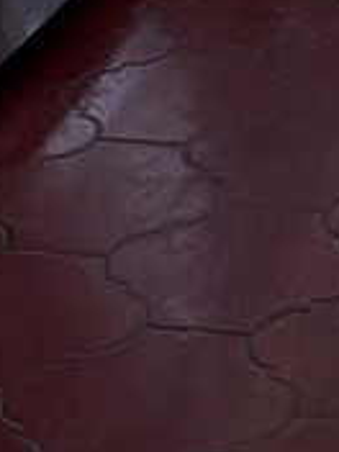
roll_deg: +0.3
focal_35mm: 151
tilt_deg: -12.2
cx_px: 763
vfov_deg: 11.1
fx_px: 1972
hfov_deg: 9.0
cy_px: -609
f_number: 1.6
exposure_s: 1/234
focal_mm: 5.96
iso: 100
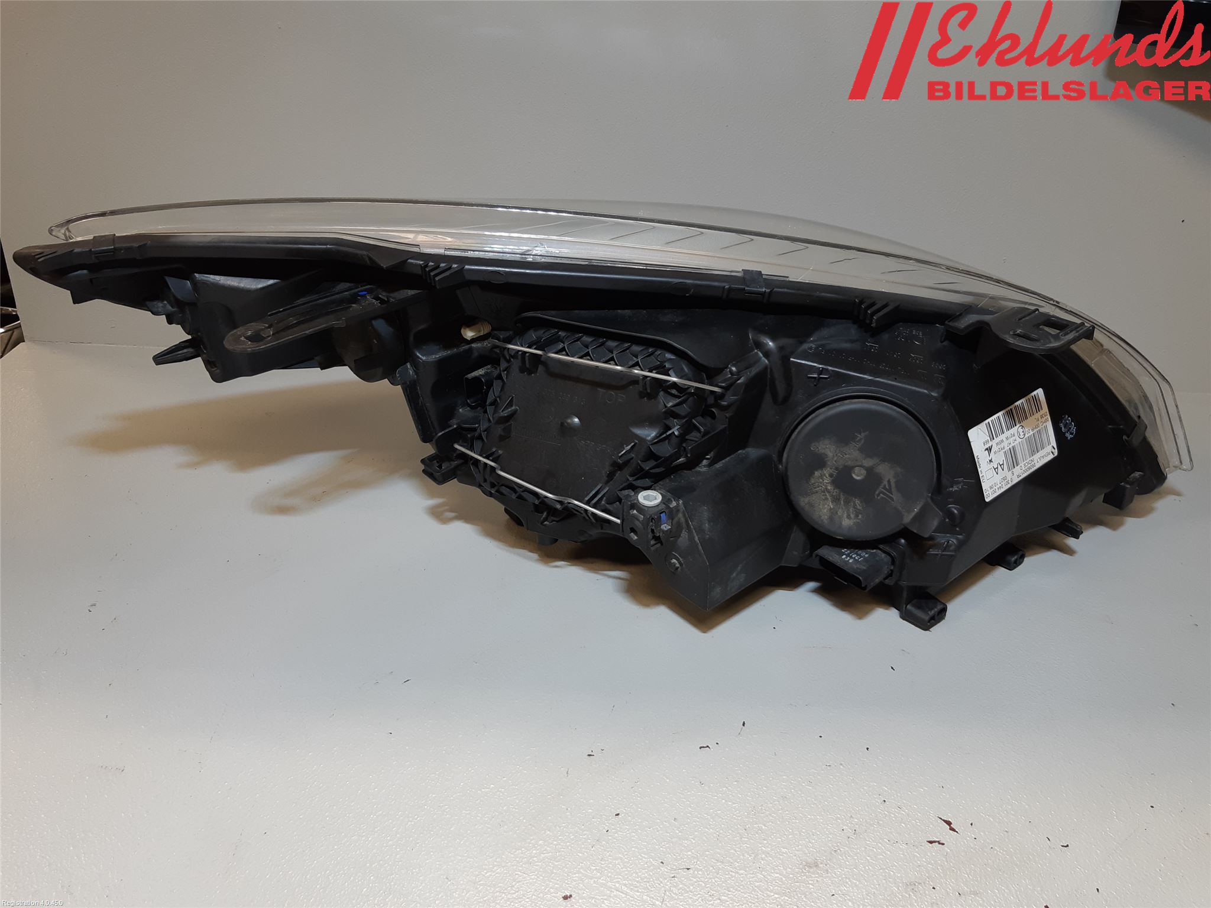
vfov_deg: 53.1
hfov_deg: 67.3
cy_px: 454
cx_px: 606
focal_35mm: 26
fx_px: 910
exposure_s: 1/50
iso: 64
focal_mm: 3.93
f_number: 1.7
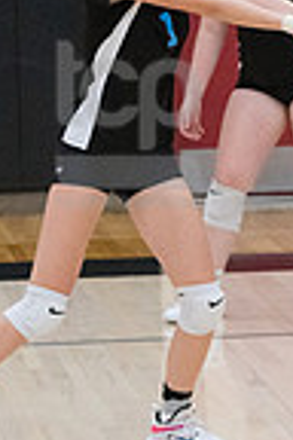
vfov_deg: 6.9
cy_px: 125
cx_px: 128
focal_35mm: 297
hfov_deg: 4.6
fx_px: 3626
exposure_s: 1/1000
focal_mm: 95
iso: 6400
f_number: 4.5
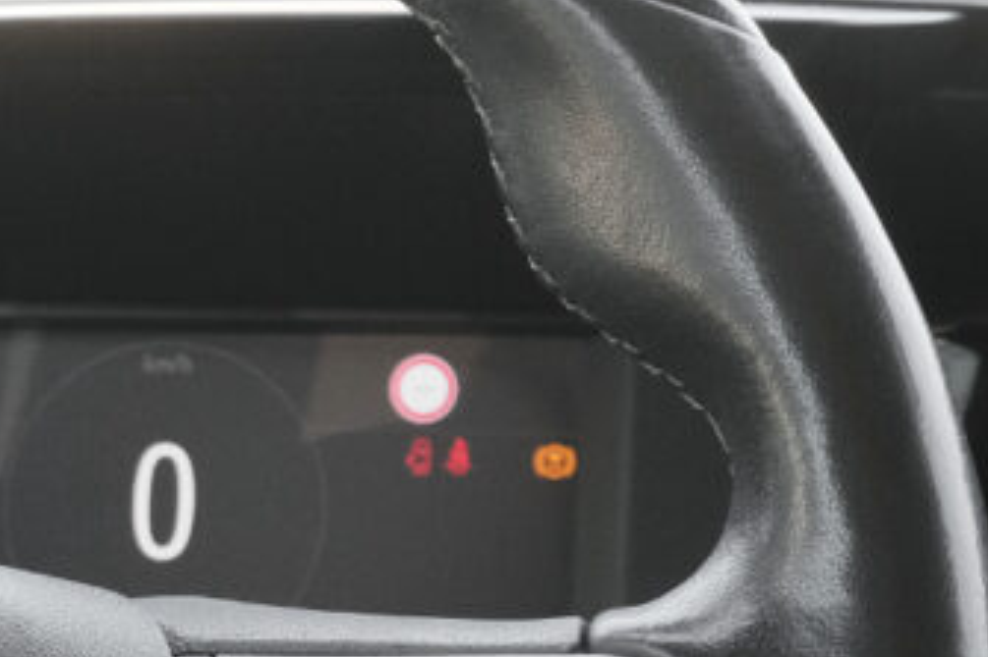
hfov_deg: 9.7
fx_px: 5705
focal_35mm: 208
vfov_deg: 6.5
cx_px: -425
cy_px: 900
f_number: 9
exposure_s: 1/125
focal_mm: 45
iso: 2000
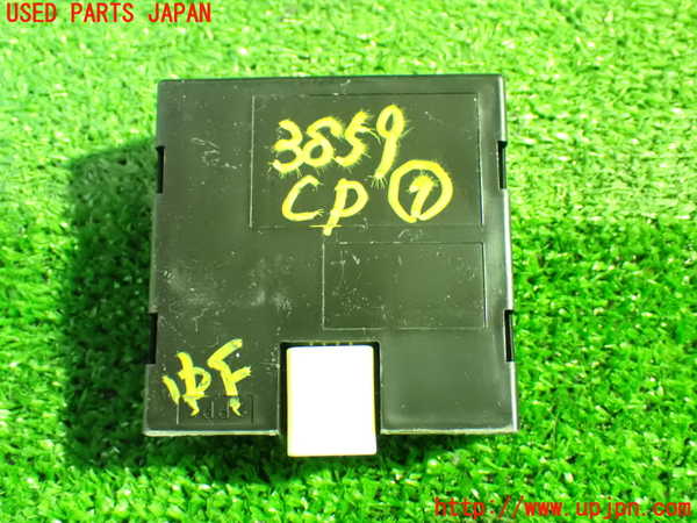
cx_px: 348
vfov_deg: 32.9
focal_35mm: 44
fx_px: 886
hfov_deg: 42.9
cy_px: 262
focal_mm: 7.84
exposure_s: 1/13
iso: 1600
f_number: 2.9
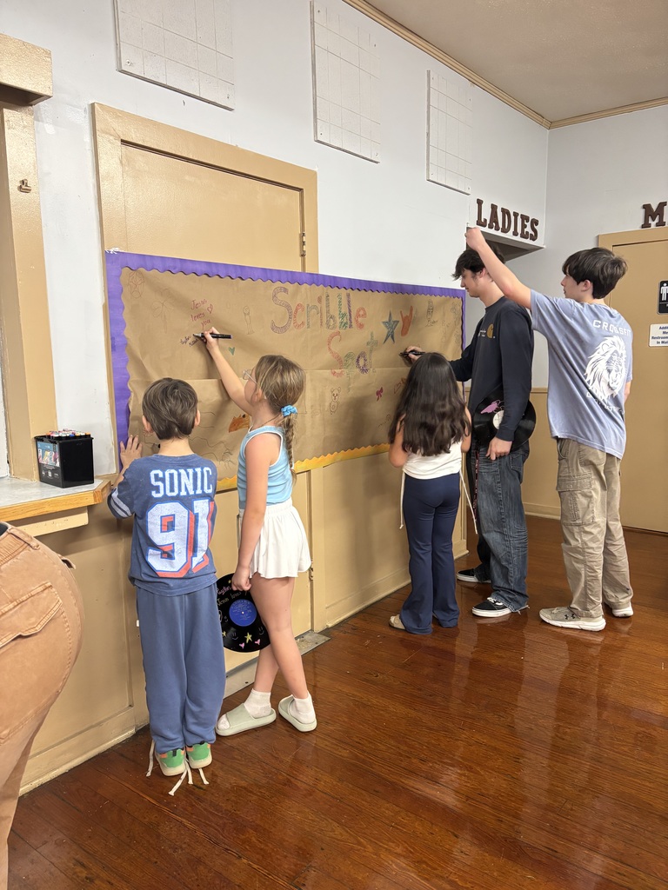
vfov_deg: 67.3
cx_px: 334
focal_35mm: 26
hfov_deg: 53.1
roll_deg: +2.9
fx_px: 669
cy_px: 445
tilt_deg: -8.1
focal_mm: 5.96
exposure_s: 1/60
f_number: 1.6
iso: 250
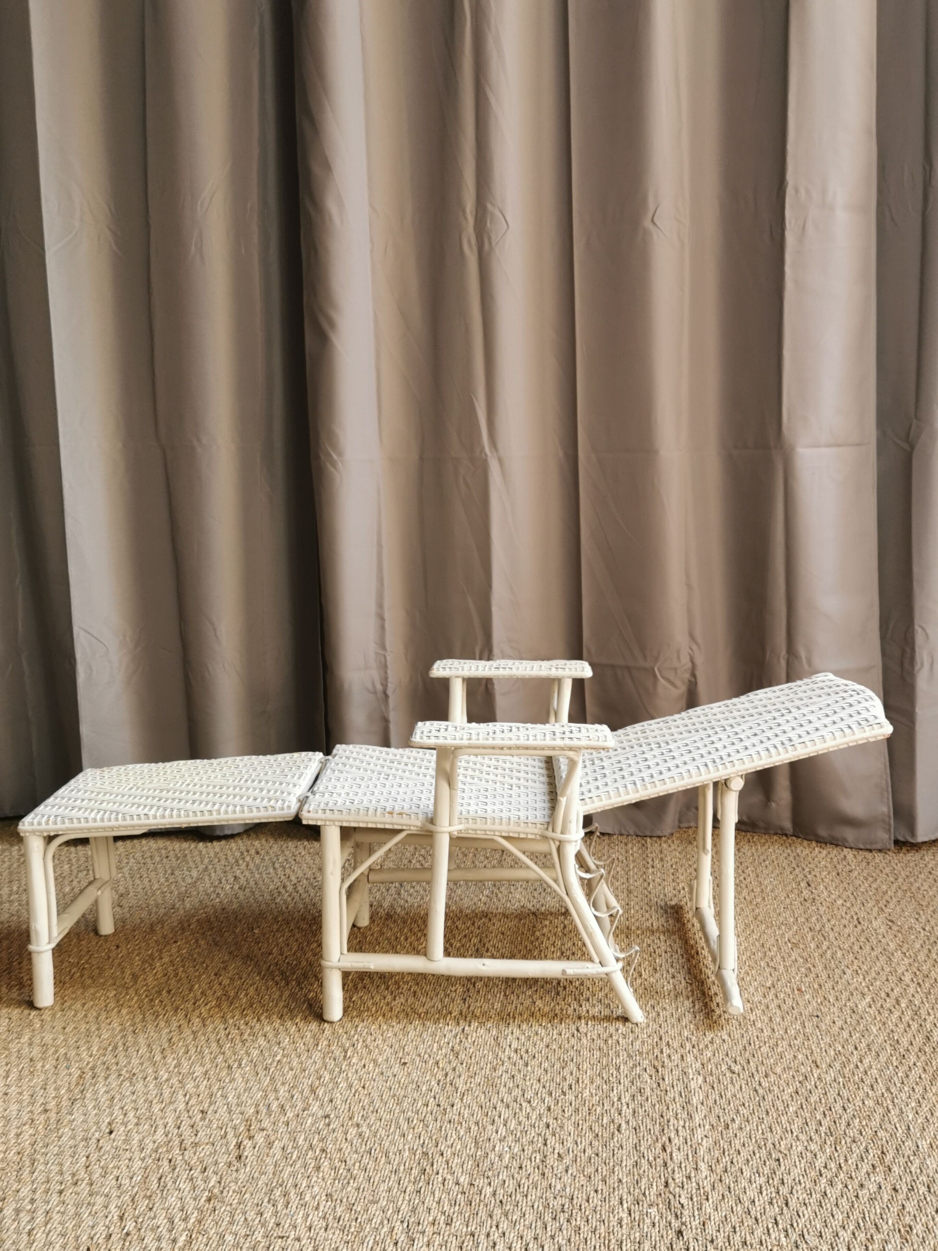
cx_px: 469
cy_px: 626
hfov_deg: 41.8
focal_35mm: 34
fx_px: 1228
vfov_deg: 54.0
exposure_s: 1/129
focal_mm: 5.58
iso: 50
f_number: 1.8
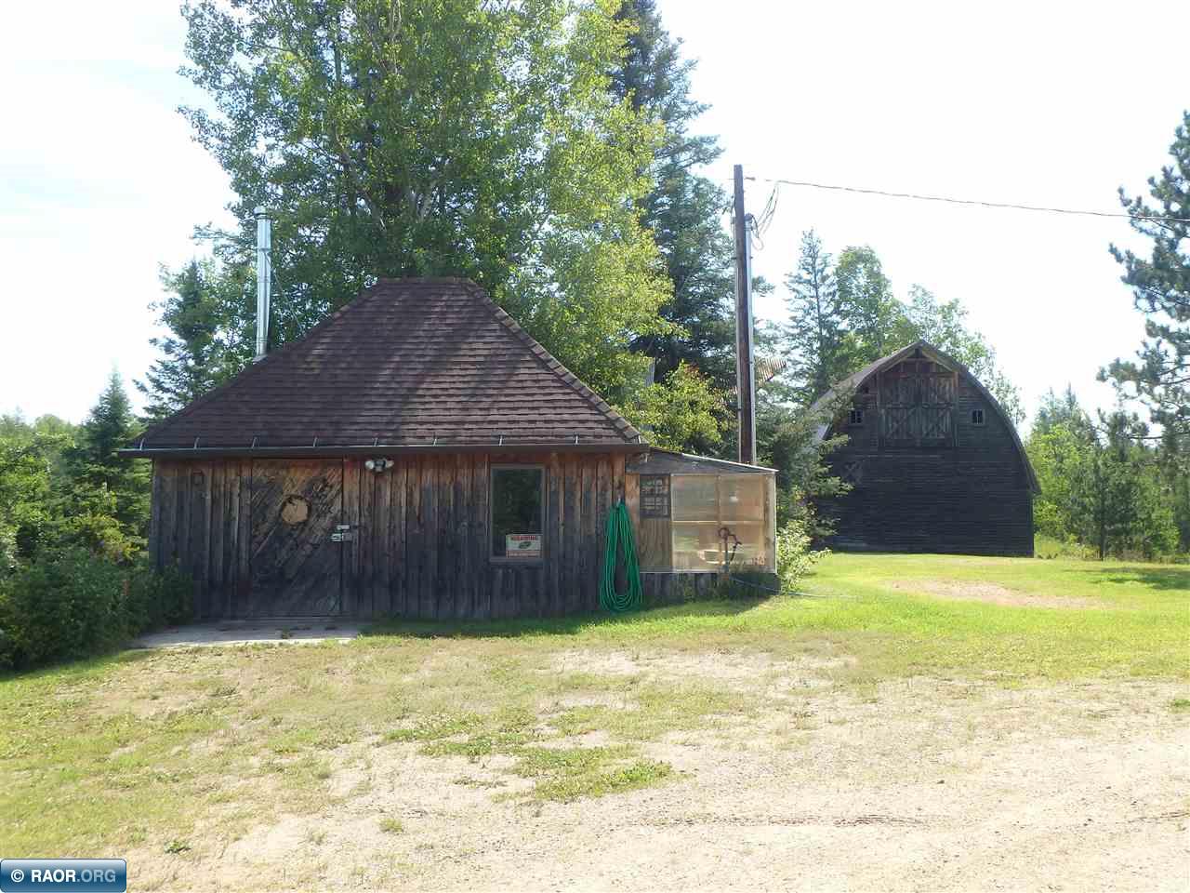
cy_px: 446
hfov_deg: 51.4
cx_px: 595
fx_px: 1238
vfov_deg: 39.7
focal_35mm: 36
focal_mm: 6.4
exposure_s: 1/250
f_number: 5
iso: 125
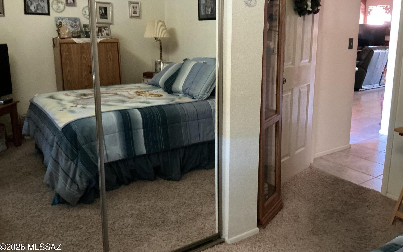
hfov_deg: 61.2
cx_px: 202
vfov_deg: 40.5
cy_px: 109
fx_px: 341
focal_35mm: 31
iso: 500
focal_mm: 3
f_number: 1.8
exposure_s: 1/24
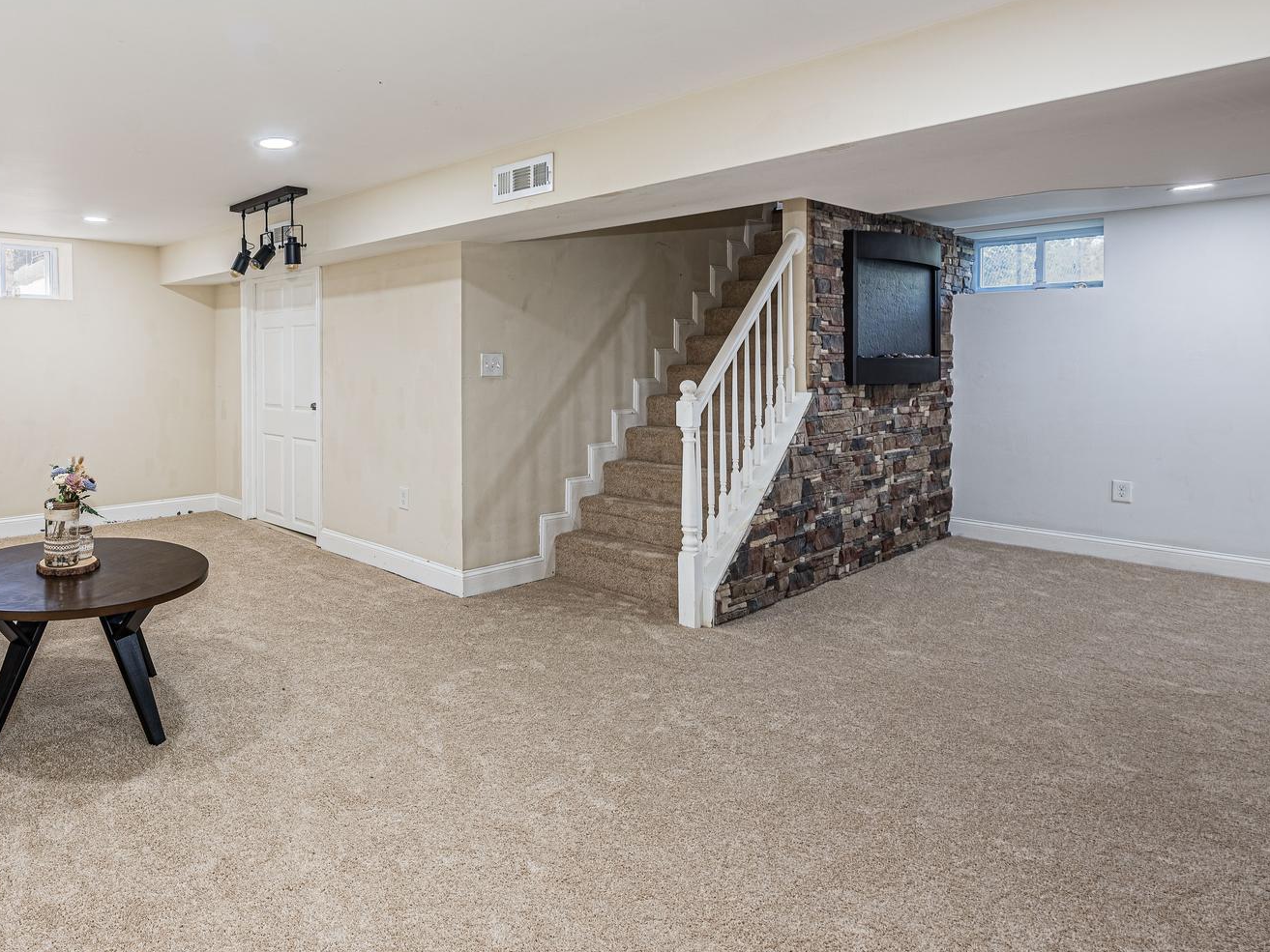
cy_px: 361
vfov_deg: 62.6
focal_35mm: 21
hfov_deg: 73.3
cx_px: 314
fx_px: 771
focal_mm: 14
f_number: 8
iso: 125
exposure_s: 1/200
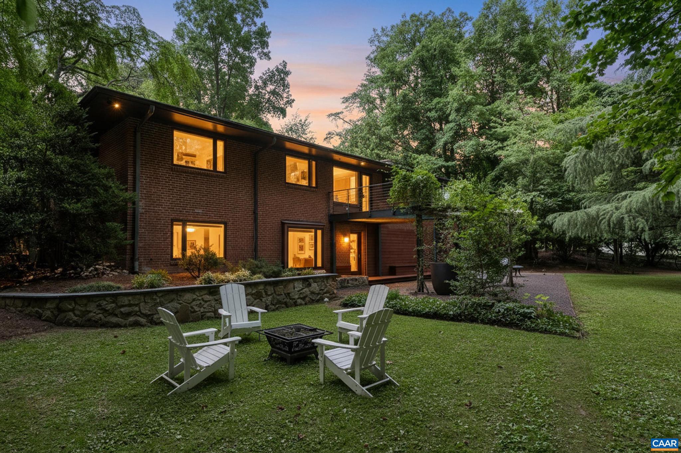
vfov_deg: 60.6
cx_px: 340
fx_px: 387
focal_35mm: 20
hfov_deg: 82.6
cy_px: 226
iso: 640
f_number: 10
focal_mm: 20.5
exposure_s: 1/500
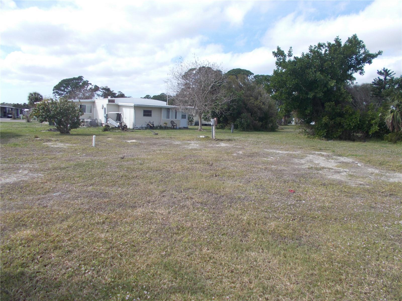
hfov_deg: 67.3
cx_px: 201
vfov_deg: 53.1
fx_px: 302
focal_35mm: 26
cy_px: 150
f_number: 8
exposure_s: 1/100
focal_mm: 4.6
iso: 80
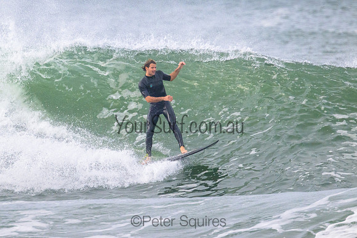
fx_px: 9490
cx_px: 150
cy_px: 106
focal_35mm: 957
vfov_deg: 1.4
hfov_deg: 2.2
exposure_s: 1/2000
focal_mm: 800
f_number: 11
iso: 3200
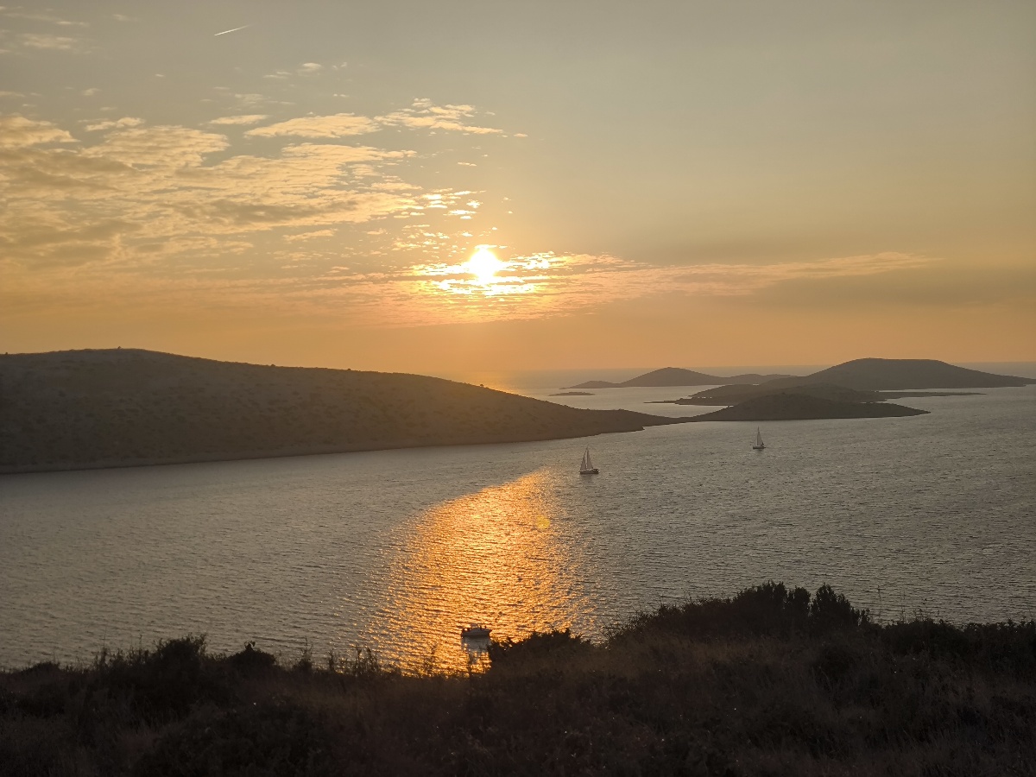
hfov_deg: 38.2
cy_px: 388
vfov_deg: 29.1
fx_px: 1496
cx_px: 518
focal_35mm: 50
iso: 50
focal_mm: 7.1
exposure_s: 1/2558
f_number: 1.9
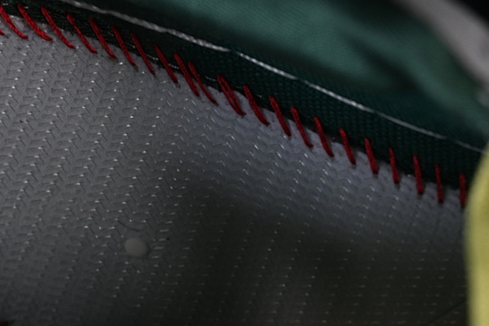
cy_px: 167
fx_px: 1426
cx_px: 149
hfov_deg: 19.4
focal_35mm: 105
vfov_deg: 13.0
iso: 160
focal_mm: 50
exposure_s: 1/80
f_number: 7.1
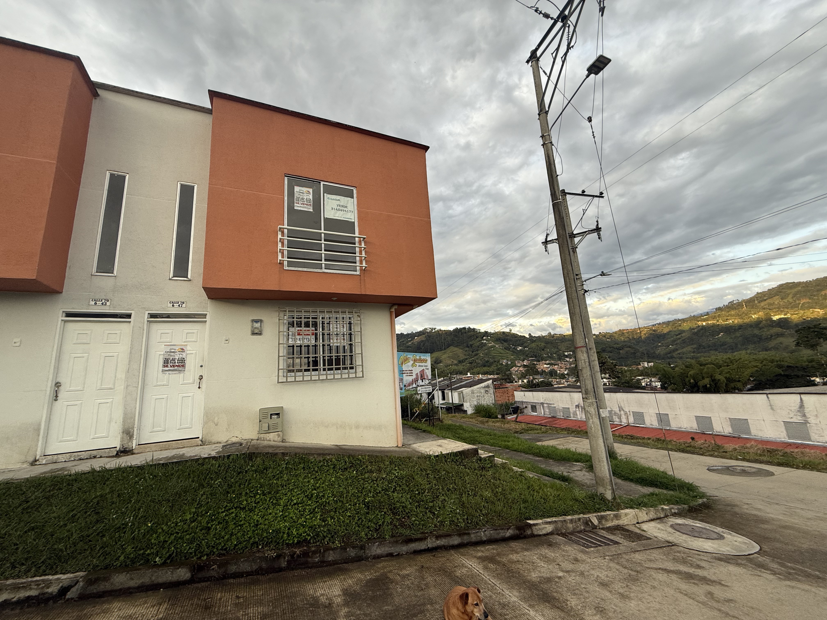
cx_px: 414
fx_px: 334
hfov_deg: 102.1
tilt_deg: +13.0
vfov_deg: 85.7
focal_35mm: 14
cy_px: 310
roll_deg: +3.2
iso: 50
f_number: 2.2
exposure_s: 1/99
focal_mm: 2.22
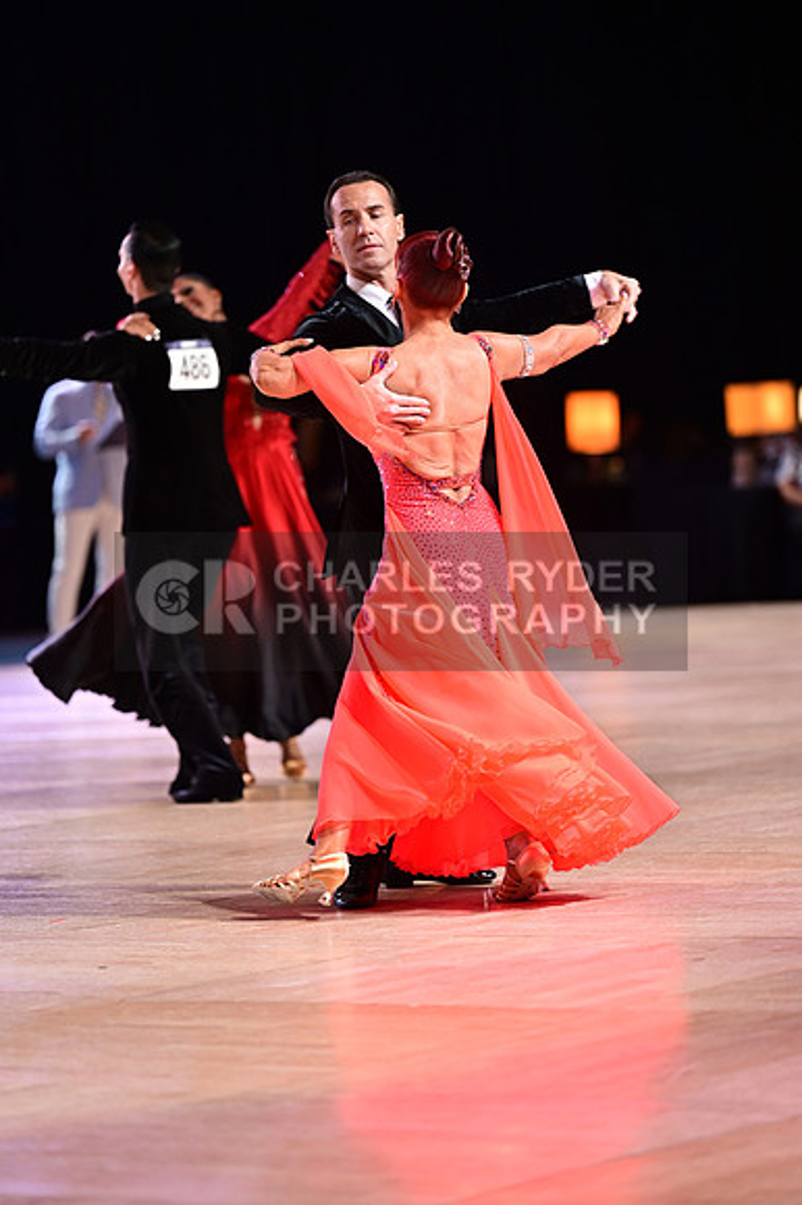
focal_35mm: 155
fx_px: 5185
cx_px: 401
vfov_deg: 13.3
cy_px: 602
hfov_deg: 8.8
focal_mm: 155
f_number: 2.8
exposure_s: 1/400
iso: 1600
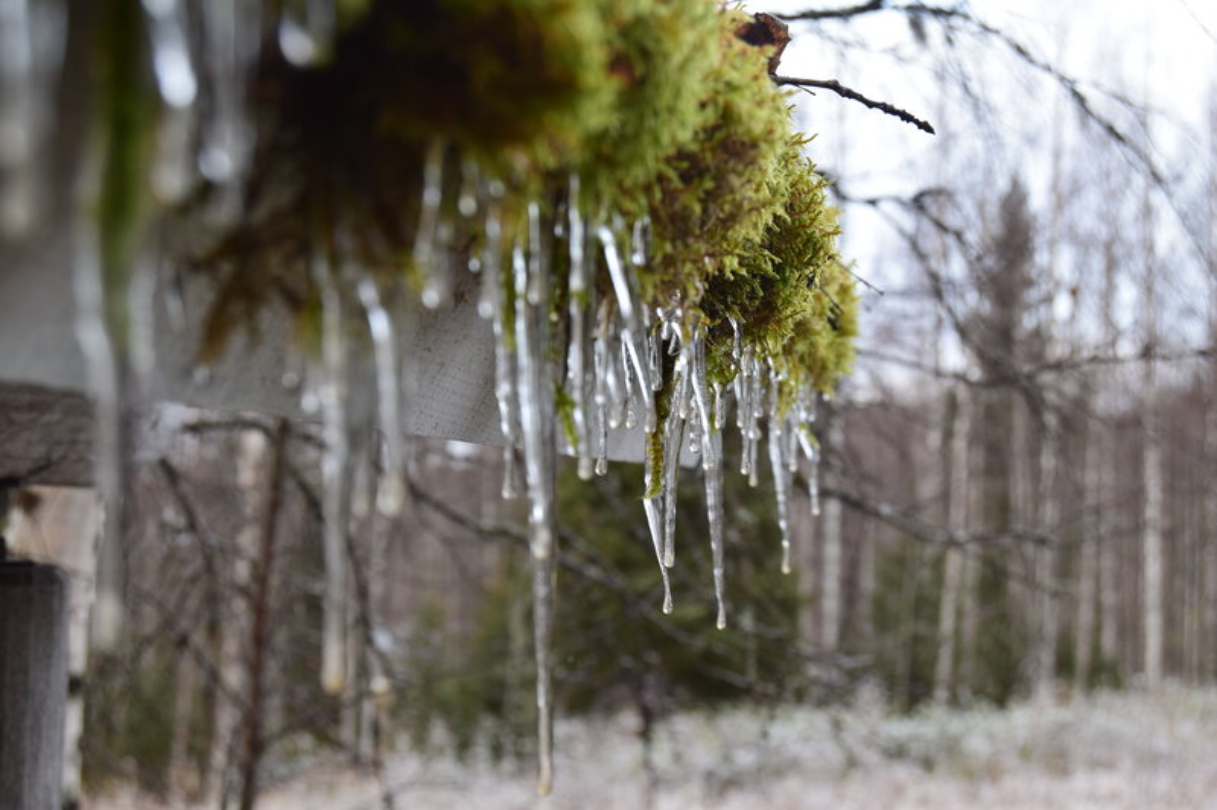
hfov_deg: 24.6
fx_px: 2788
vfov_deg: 16.5
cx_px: 608
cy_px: 405
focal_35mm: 82
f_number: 8
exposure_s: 1/80
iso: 400
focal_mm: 55
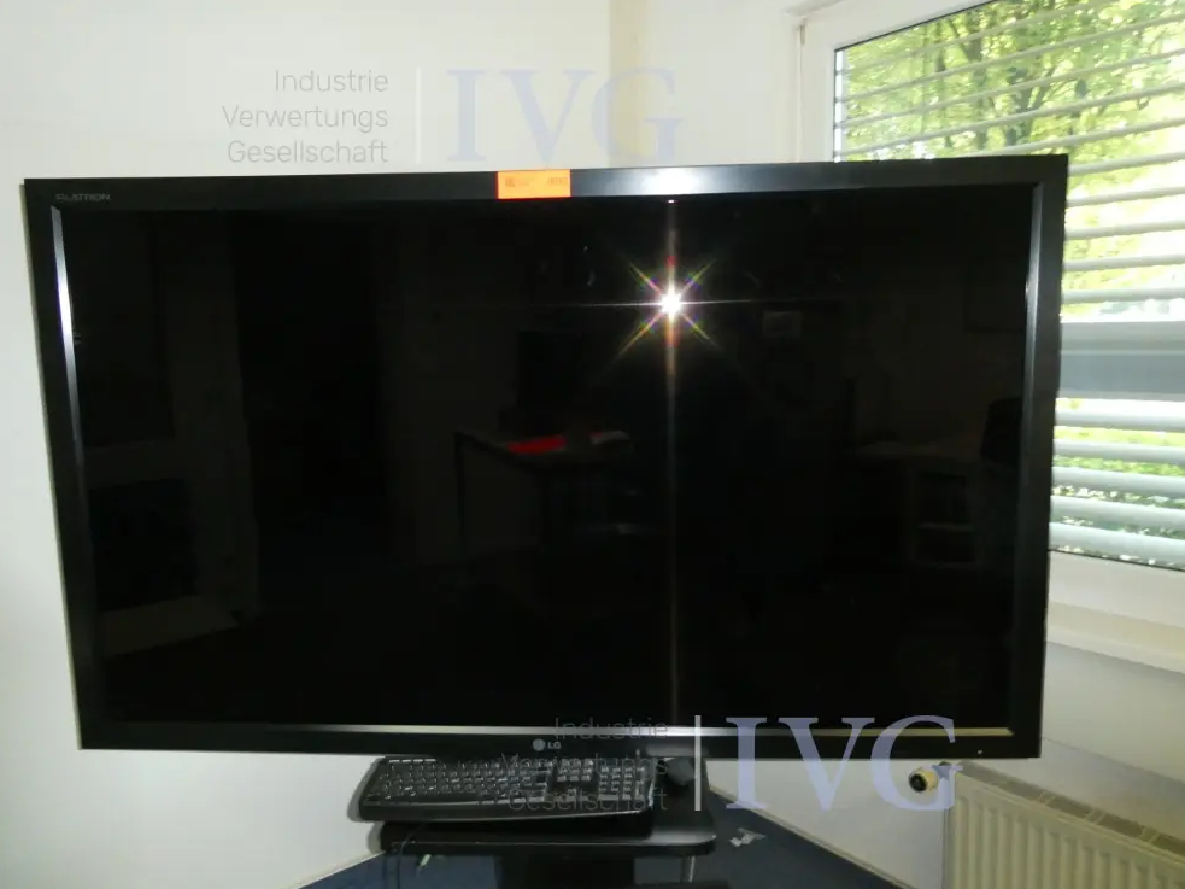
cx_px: 592
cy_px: 439
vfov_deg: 54.9
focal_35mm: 25
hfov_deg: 69.4
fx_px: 856
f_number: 3.3
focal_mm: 4.3
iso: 800
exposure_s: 1/60
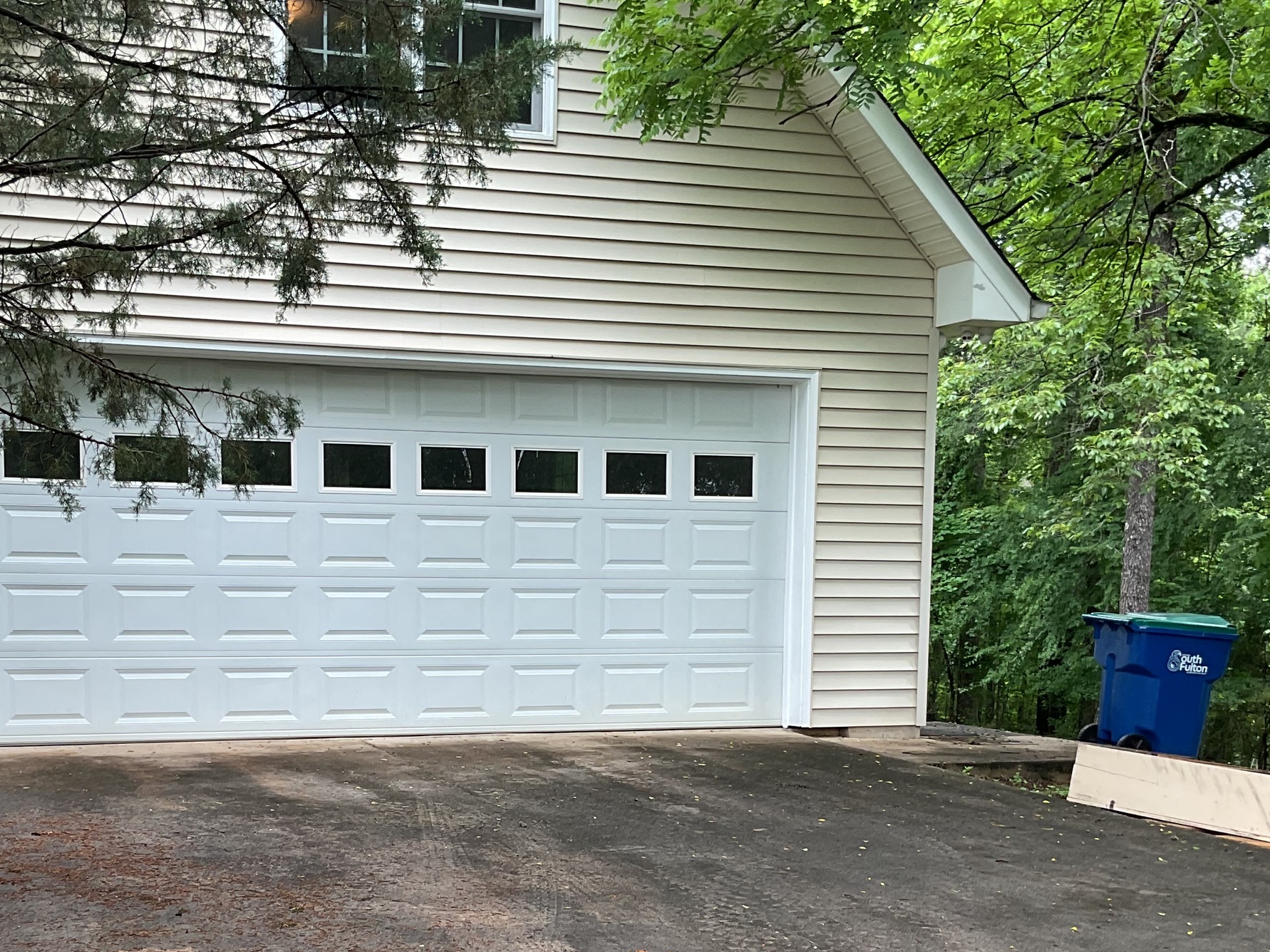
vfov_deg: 28.6
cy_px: 727
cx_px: 457
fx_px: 1834
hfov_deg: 37.9
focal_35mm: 50
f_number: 1.8
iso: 25
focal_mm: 3
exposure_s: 1/120
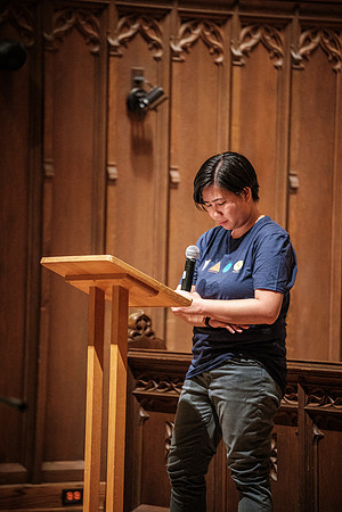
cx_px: 171
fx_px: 2992
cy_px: 256
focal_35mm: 210
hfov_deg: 6.5
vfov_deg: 9.8
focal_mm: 140
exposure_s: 1/60
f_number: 2.8
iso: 3200
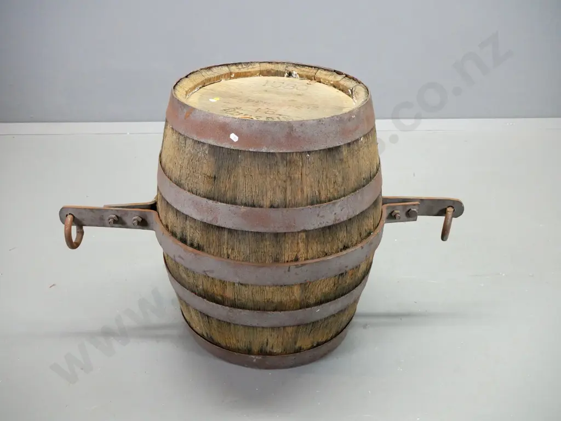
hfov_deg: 51.4
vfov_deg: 39.7
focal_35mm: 36
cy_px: 210
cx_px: 280
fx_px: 583
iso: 3200
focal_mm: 18
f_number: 5.6
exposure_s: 1/60
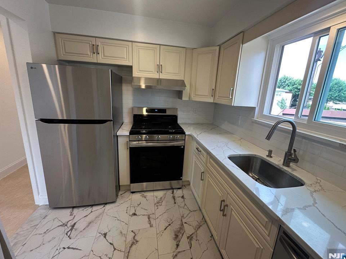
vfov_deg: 81.7
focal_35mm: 15
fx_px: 150
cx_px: 178
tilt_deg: -12.5
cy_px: 126
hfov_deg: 98.1
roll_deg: -2.6
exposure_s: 1/120
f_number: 2.2
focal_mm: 2.22
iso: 125
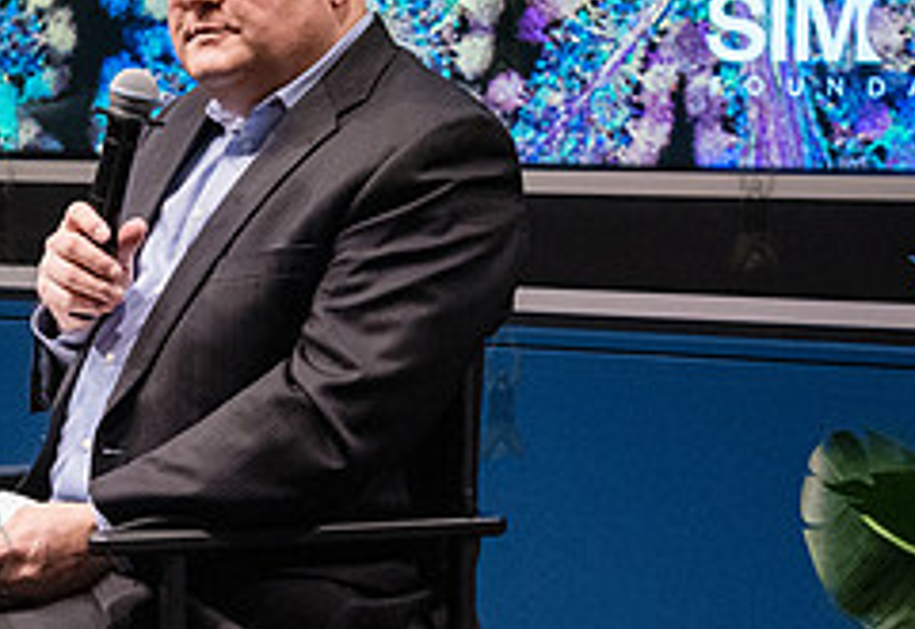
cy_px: 175
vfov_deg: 11.0
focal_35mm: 127
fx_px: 3259
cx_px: 57
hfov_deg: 15.8
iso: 6400
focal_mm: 48
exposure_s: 1/200
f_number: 4
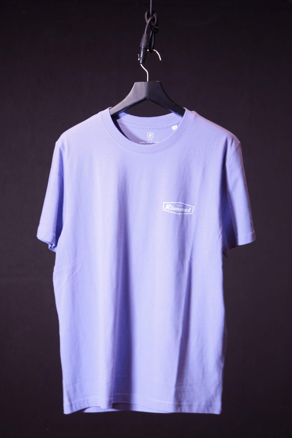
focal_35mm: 112
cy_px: 219
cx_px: 146
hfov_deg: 12.2
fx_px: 1369
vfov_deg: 18.2
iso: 100
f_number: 5
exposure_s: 1/8
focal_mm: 75
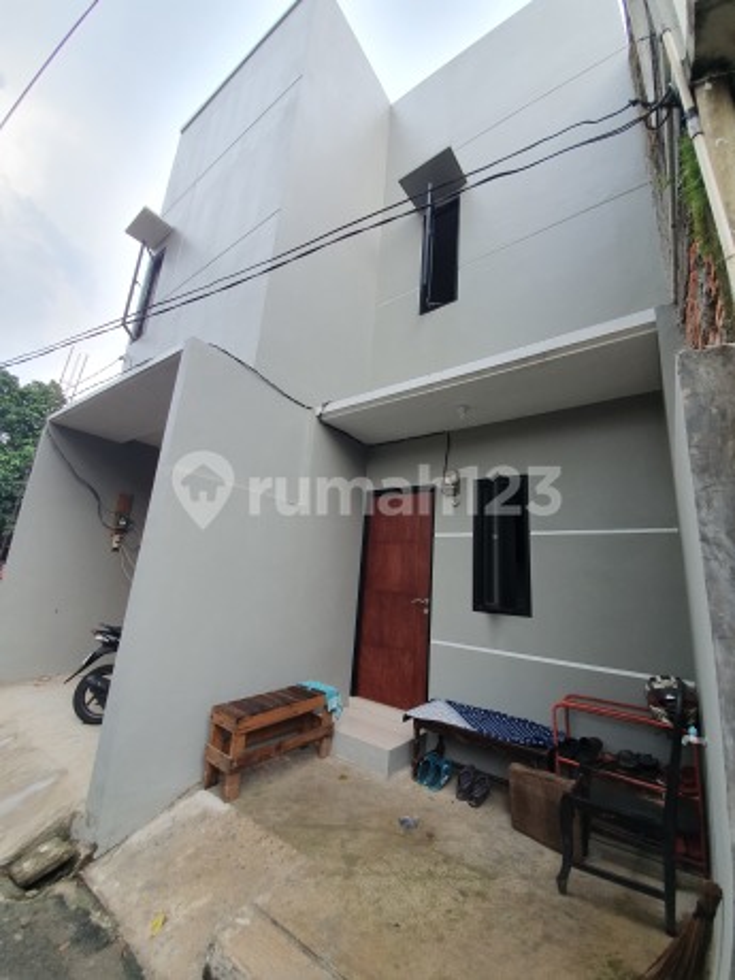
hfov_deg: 89.9
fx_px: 368
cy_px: 490
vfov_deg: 106.2
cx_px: 368
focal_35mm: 13
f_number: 2.2
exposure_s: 1/100
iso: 50
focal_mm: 1.8
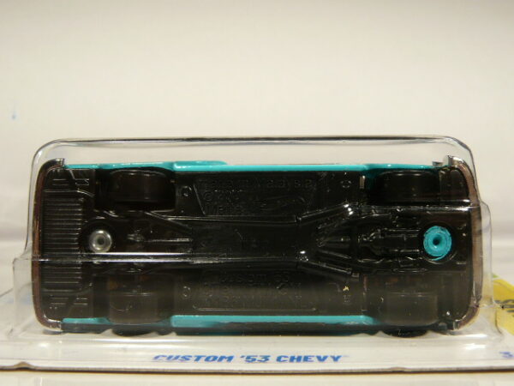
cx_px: 257
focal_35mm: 39
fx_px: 579
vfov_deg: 36.8
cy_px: 193
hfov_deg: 47.9
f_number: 2.8
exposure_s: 1/80
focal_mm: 4.6
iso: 100
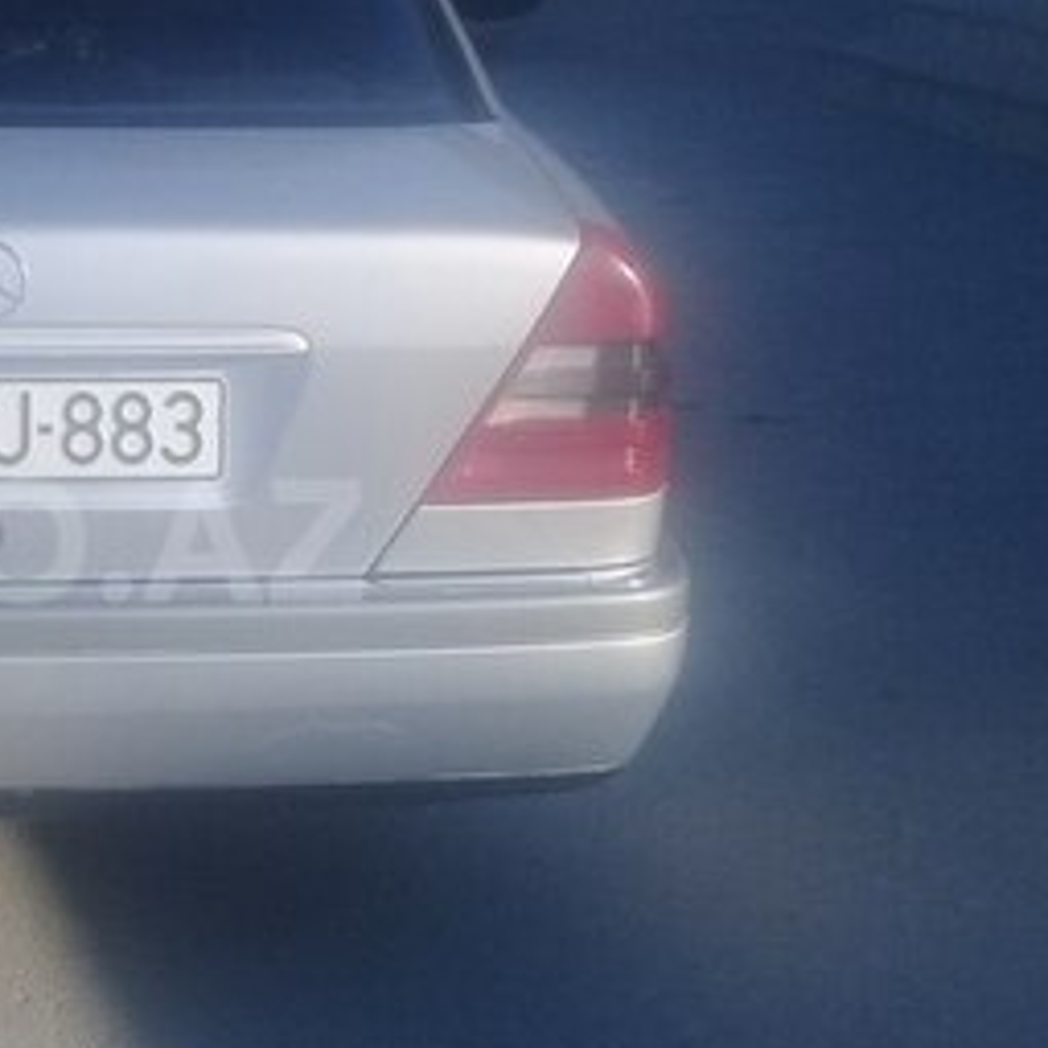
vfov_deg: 24.3
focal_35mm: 71
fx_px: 2432
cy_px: 540
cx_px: -58
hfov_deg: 23.1
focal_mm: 3.3
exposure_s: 1/858
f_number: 2.2
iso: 50
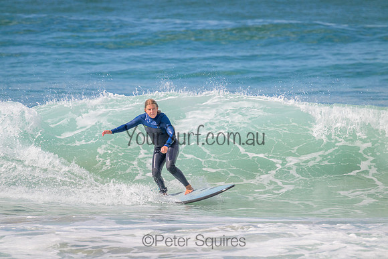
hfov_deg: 2.6
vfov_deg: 1.7
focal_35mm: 800
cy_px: 130
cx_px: 194
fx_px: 8624
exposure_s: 1/2000
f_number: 11
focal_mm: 800
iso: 720
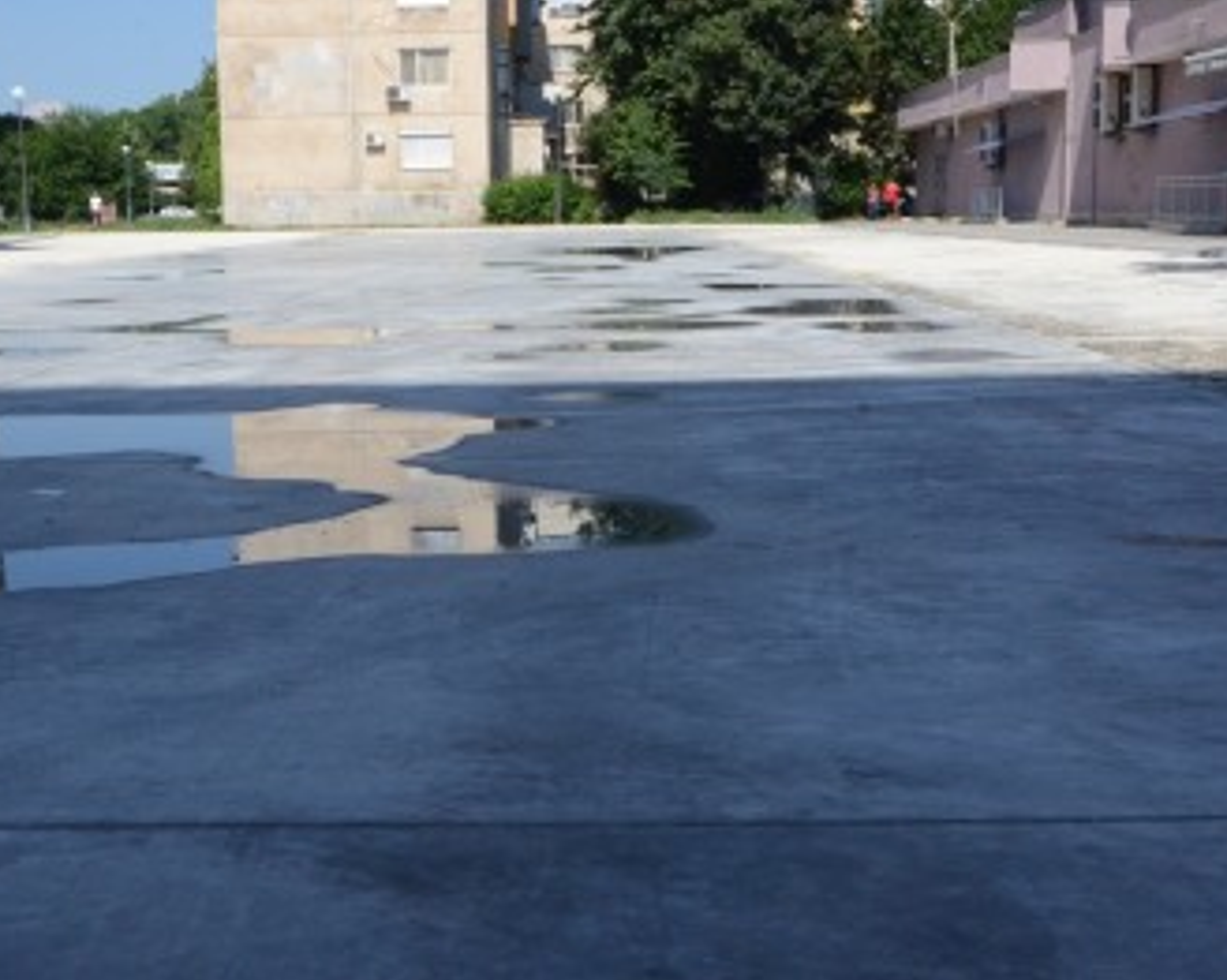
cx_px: 524
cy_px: 492
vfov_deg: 31.4
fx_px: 1742
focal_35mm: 48
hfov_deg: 38.7
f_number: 16
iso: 1600
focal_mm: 28
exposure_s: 1/1000
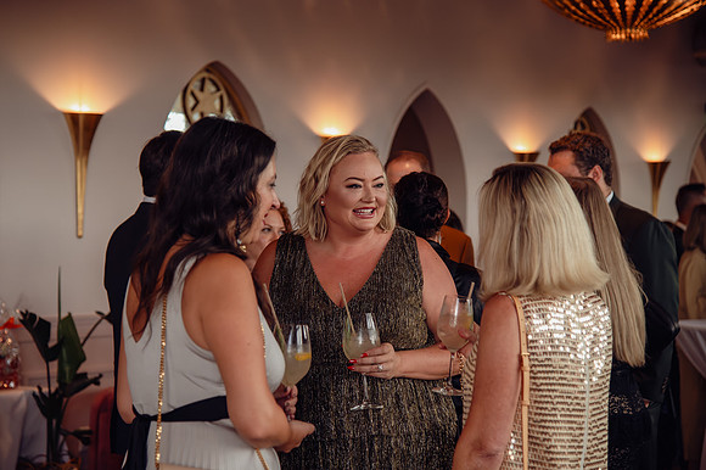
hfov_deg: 24.7
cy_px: 245
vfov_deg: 16.6
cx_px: 334
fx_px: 1614
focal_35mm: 82
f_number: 4
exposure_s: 1/250
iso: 3200
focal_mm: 78
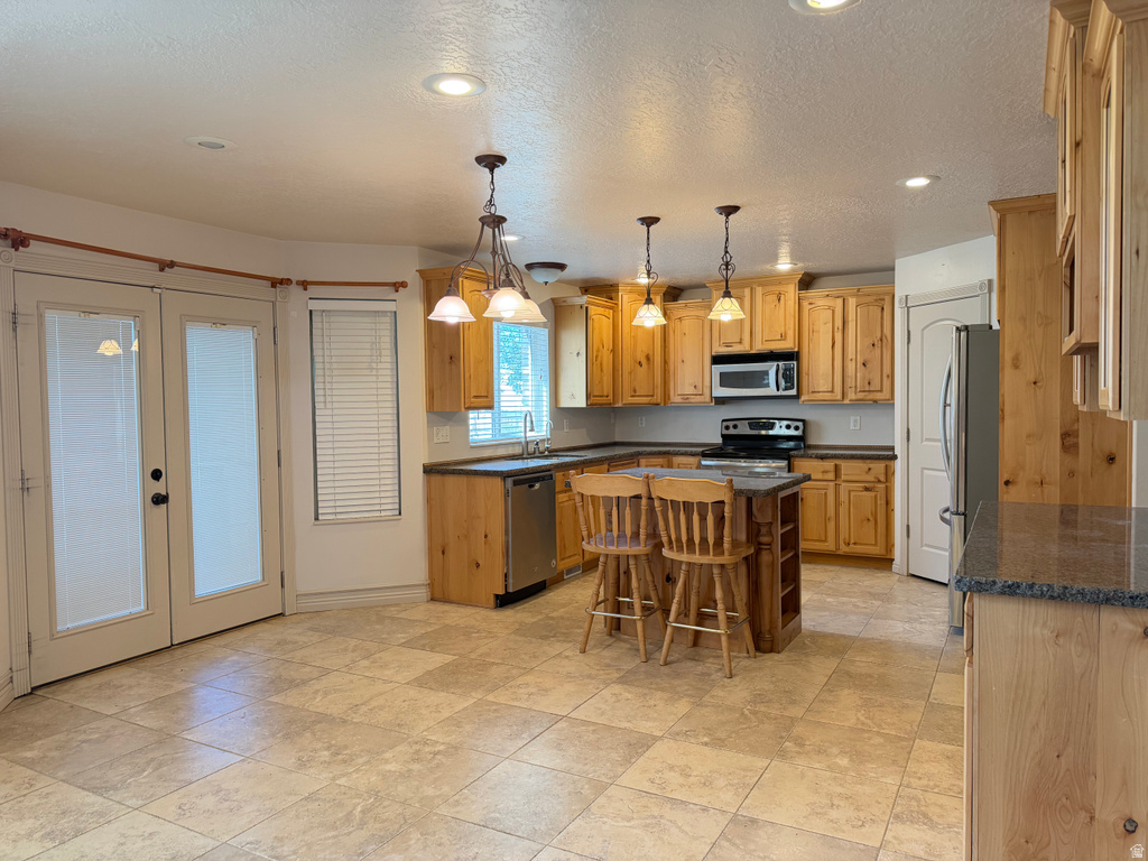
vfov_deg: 56.8
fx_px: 796
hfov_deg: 71.6
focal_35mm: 24
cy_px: 430
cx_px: 574
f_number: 1.78
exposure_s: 1/120
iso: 400
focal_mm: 6.76
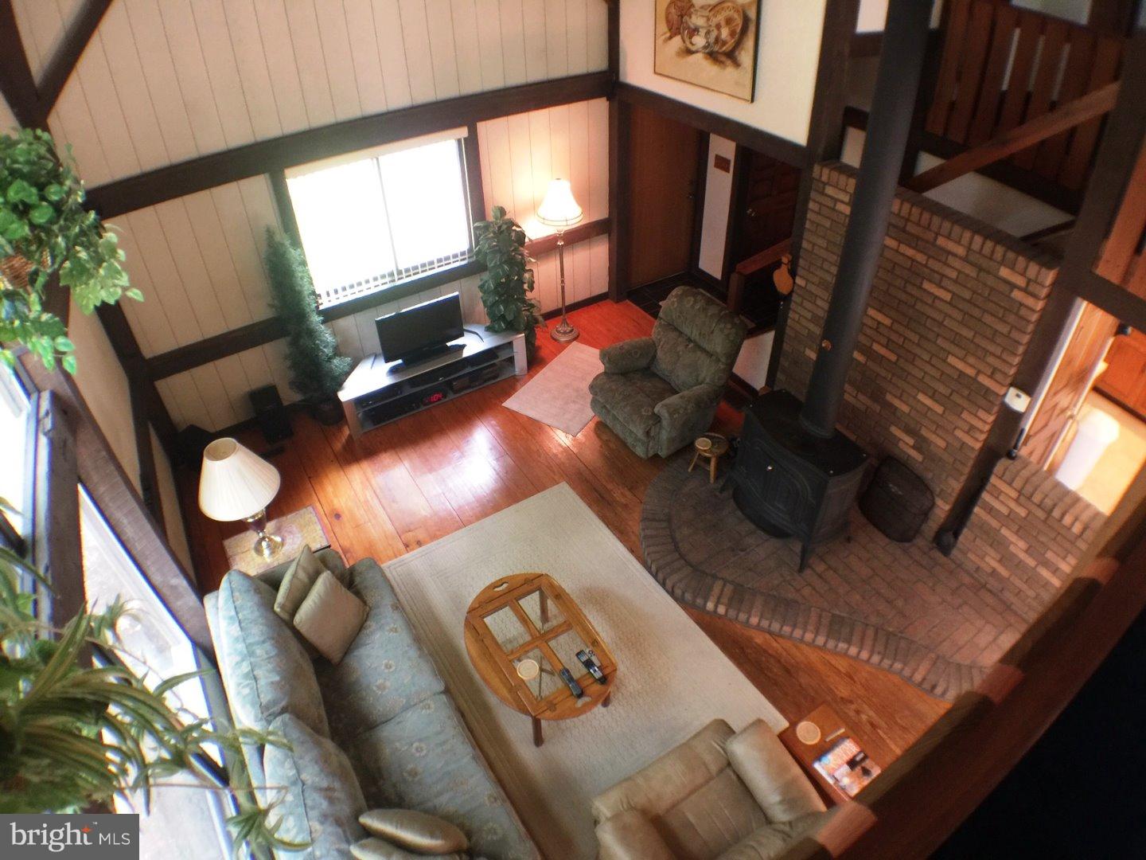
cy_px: 430
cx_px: 573
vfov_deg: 48.2
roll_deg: +2.7
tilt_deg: -40.4
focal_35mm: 29
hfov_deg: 61.7
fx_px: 960
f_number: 2.2
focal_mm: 4.15
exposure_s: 1/15
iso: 64
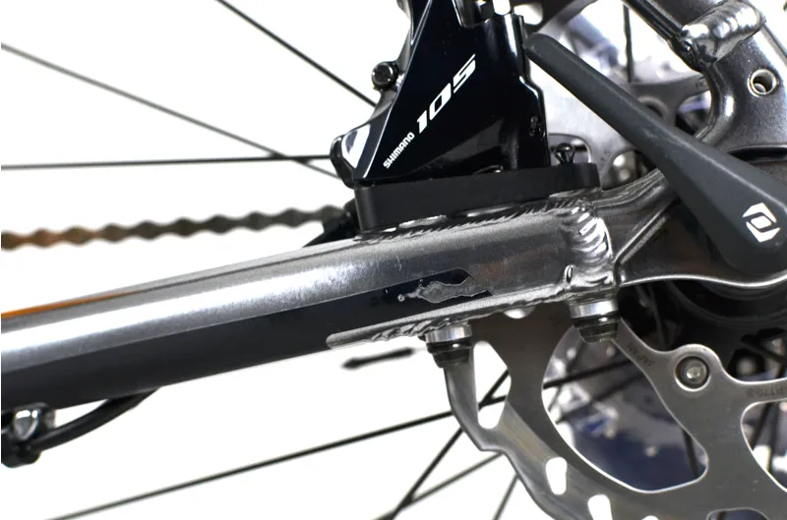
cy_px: 260
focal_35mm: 52
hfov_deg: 37.9
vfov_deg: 25.6
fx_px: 1145
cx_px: 394
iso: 400
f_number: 5
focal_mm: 35
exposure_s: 1/80
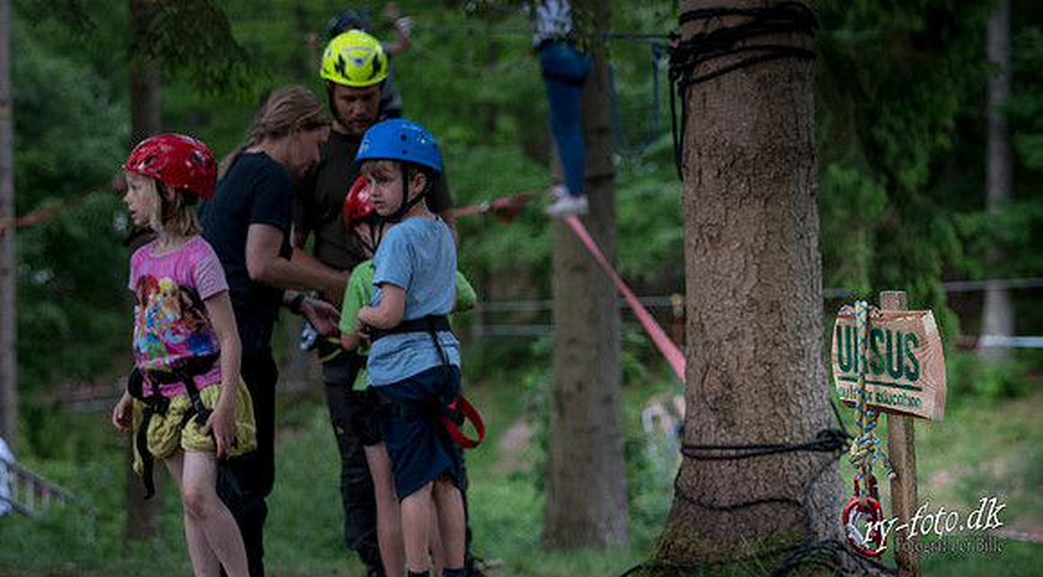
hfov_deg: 21.8
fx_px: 2705
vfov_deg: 12.2
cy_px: 341
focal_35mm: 98
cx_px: 459
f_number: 3.5
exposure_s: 1/800
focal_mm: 82
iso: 800
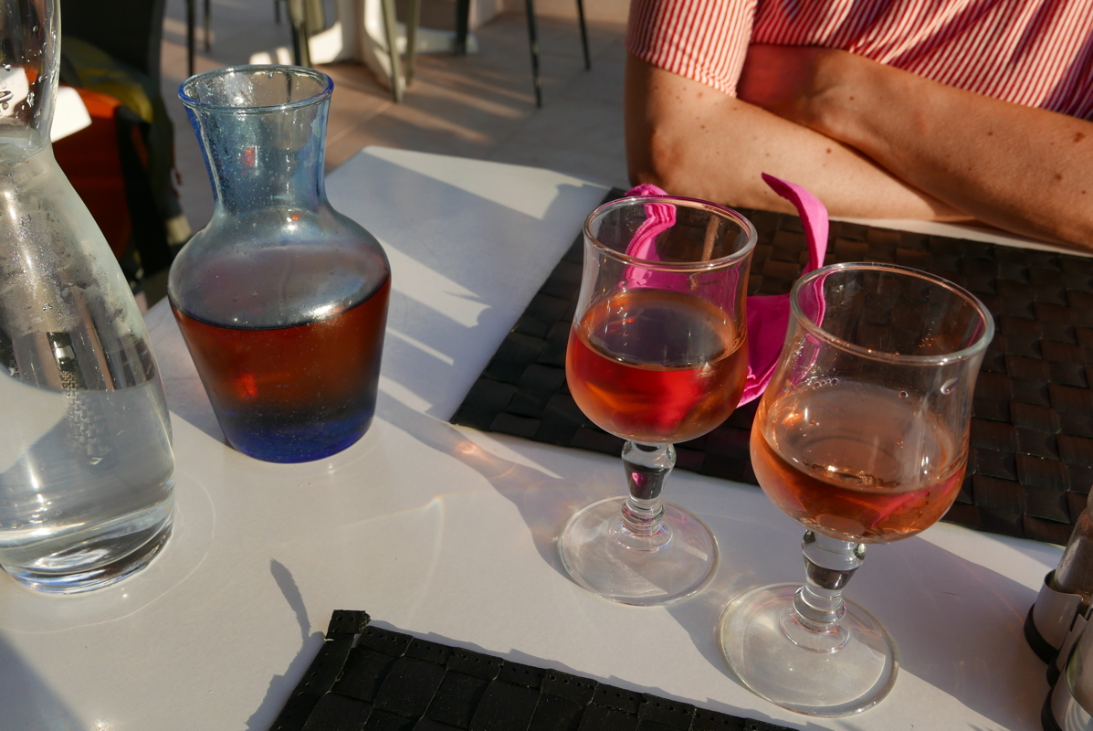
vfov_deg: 40.0
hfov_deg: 57.2
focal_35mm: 33
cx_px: 546
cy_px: 366
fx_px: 1003
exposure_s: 1/250
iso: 200
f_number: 5.6
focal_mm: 14.9
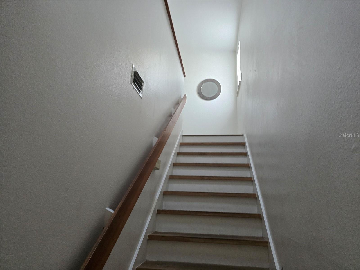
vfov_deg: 58.9
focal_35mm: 23
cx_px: 180
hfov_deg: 73.9
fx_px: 239
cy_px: 135
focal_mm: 6.3
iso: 640
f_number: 1.7
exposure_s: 1/120
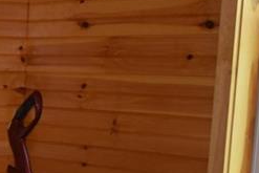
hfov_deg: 13.2
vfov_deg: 9.3
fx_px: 1030
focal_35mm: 143
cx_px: -172
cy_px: 275
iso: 1000
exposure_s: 1/60
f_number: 3.8
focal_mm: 23
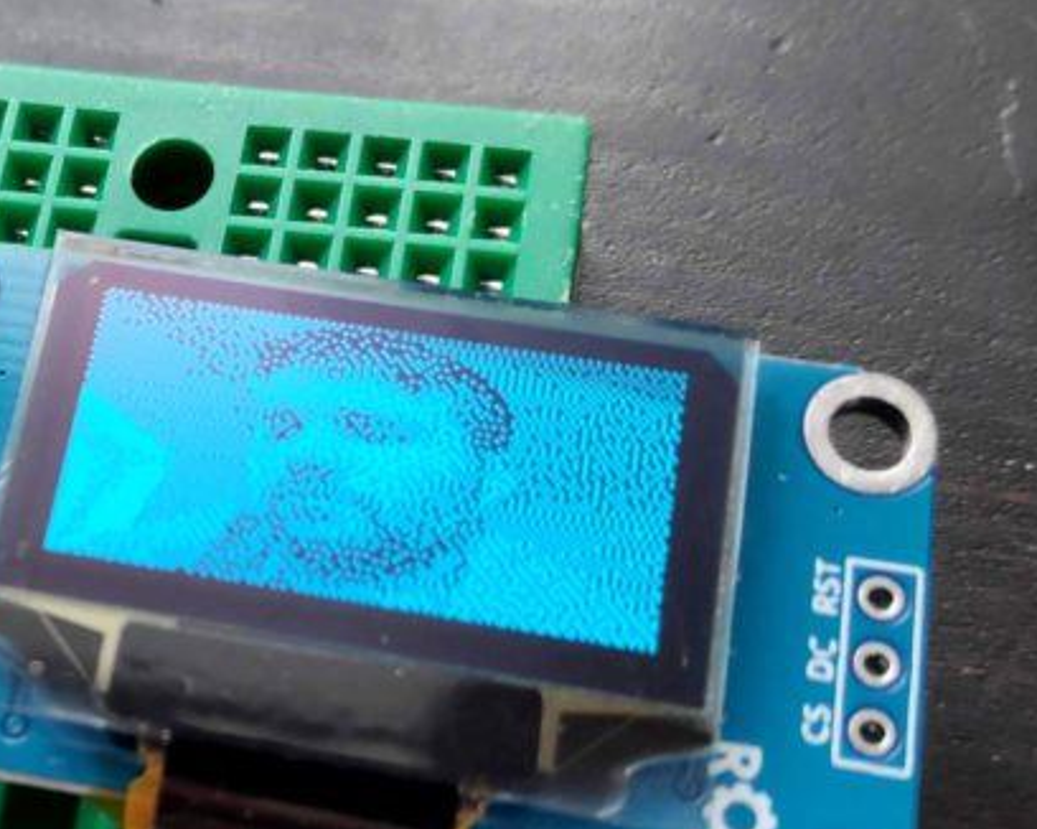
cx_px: 135
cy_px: 544
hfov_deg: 36.1
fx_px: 1503
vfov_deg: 30.6
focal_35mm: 49
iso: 211
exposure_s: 1/50
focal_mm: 3.94
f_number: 1.9
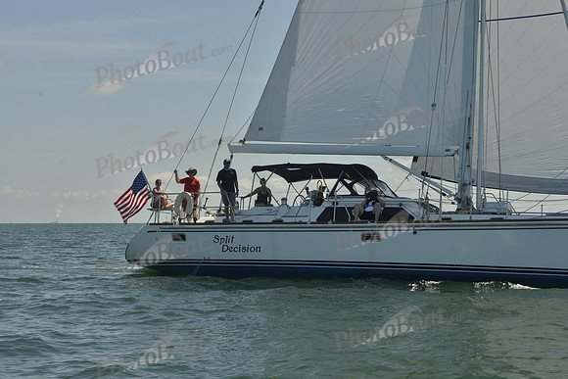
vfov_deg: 19.5
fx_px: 1105
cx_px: 284
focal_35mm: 70
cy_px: 190
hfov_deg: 28.8
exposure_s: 1/500
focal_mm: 70
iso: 280
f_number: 14
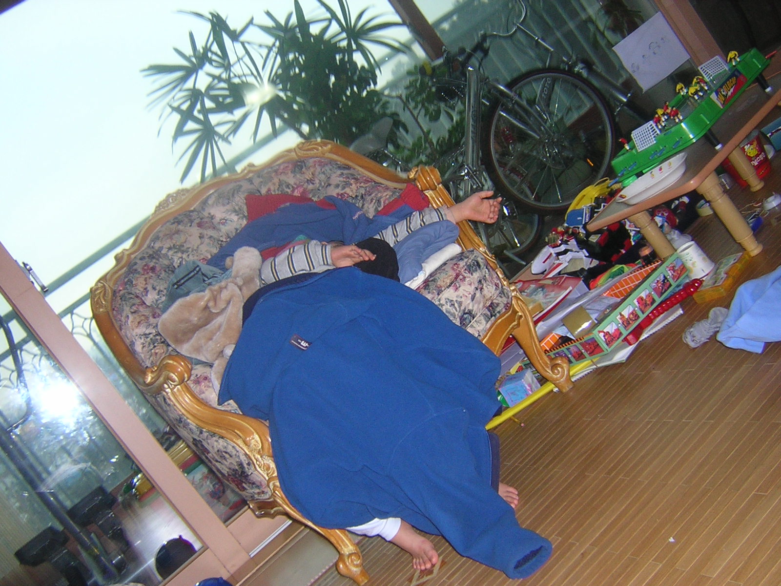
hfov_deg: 51.4
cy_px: 293
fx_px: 812
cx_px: 390
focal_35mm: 36
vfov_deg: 39.7
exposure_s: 1/60.1
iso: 189
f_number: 2.6
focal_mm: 4.7
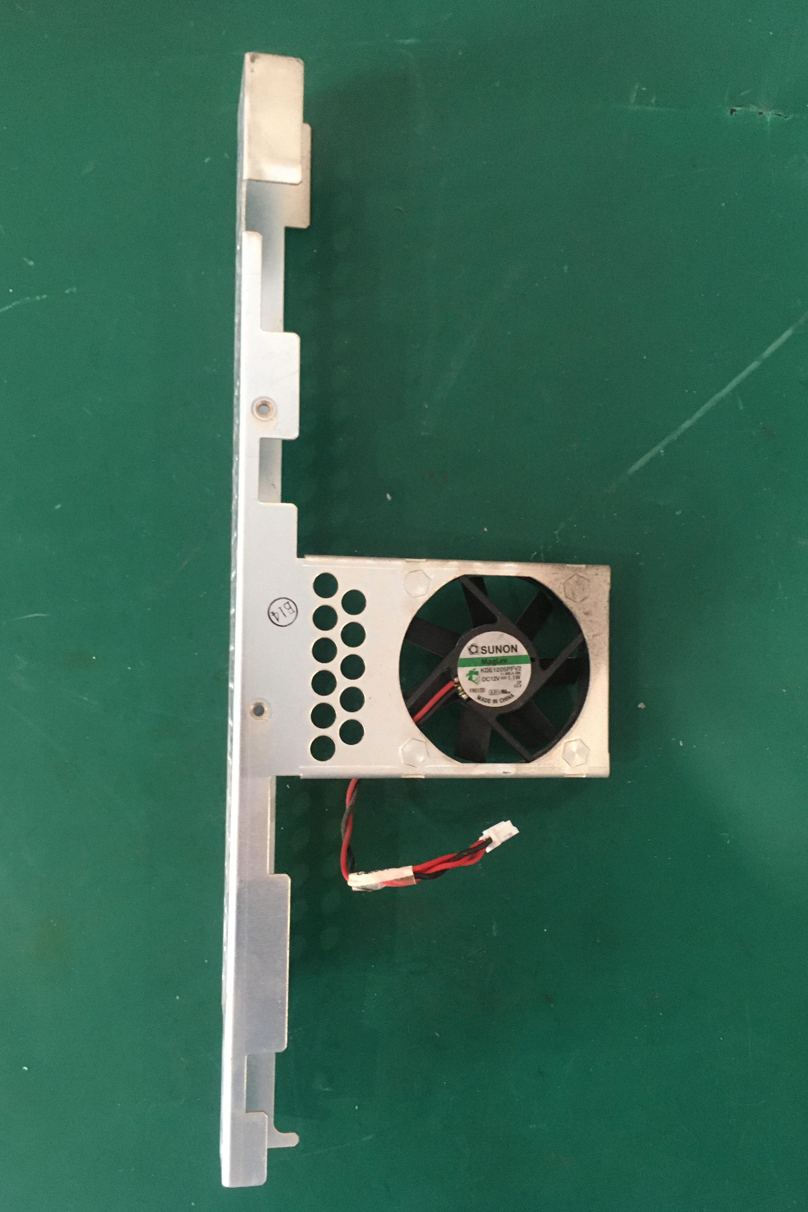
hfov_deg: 42.3
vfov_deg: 60.3
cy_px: 615
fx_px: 1044
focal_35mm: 31
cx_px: 412
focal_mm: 4.15
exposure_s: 1/33
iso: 250
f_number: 2.2
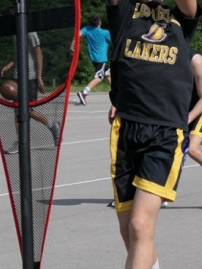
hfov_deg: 6.8
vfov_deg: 9.0
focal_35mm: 219
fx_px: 1703
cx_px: 180
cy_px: 134
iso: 125
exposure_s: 1/2000
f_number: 3.5
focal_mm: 26.1
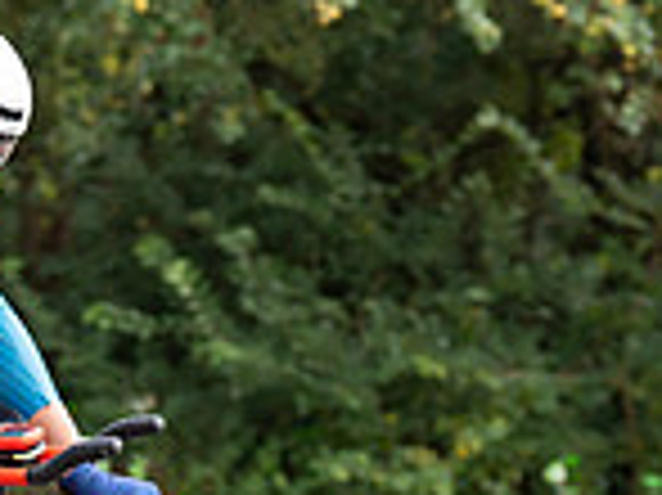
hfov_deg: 5.5
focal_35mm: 360
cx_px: -131
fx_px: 6879
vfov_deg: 4.1
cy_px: 349
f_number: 4
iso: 500
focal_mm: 95
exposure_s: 1/1000
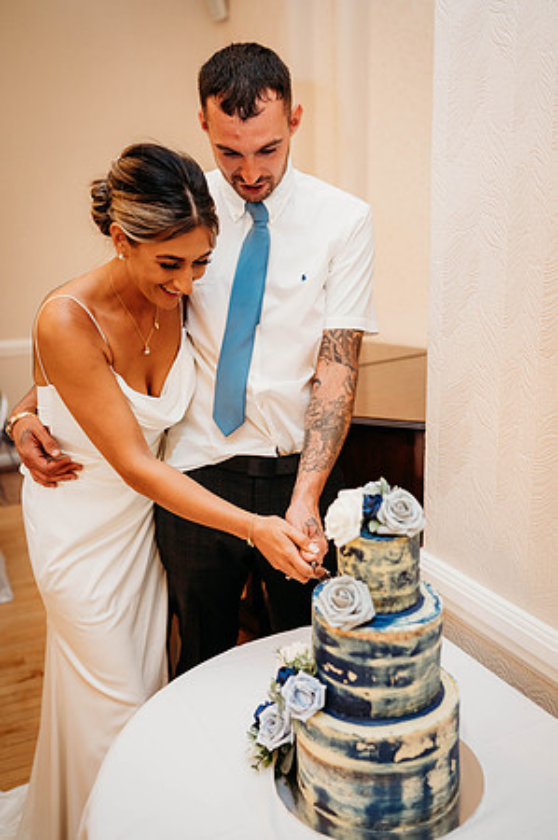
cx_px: 279
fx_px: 816
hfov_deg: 37.8
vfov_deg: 54.5
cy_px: 420
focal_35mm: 35
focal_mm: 35
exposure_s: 1/200
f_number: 2.5
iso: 1000
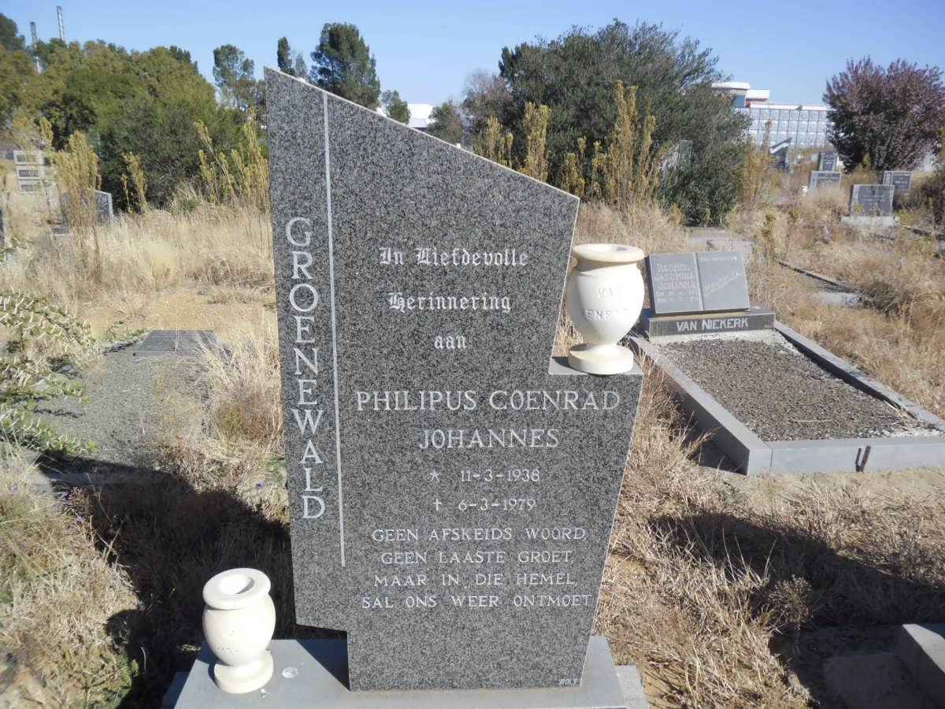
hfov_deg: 65.3
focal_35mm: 27
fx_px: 737
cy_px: 354
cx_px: 472
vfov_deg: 51.4
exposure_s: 1/980
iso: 80
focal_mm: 4.9
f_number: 3.5
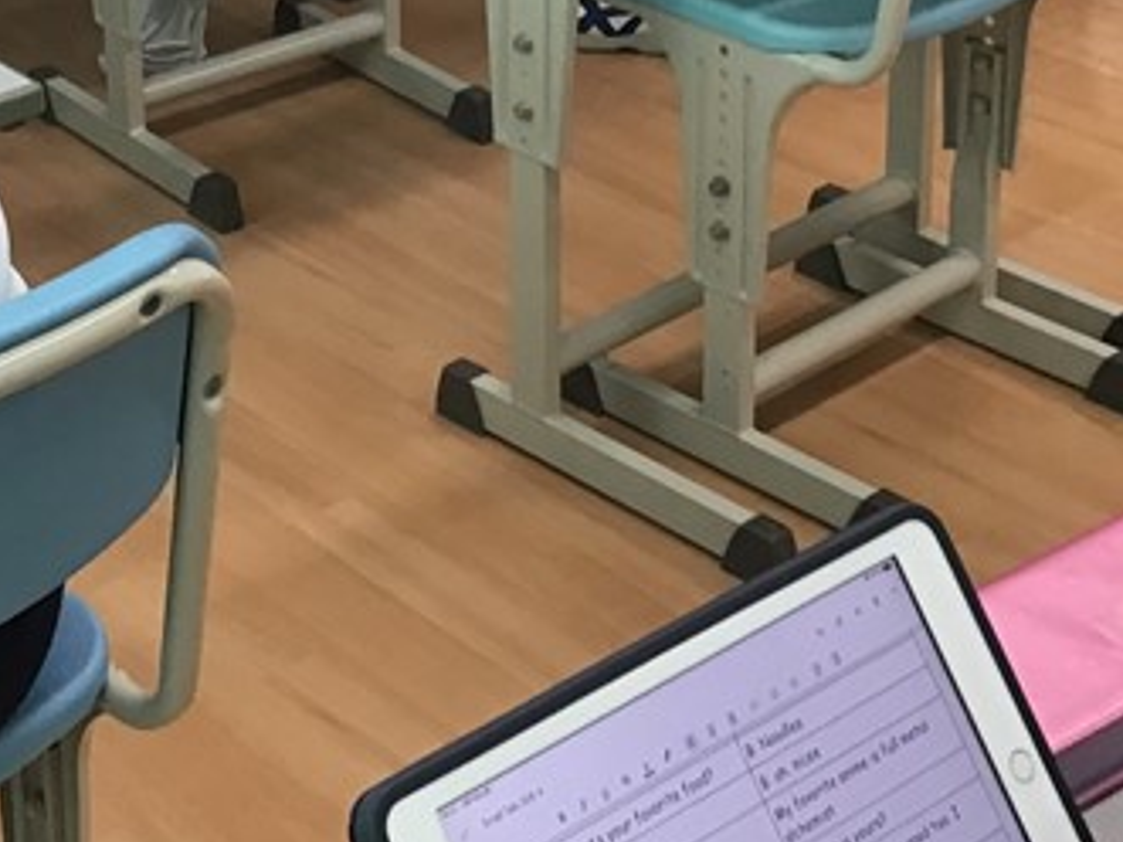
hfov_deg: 20.2
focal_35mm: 96
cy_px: -231
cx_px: 204
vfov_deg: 14.8
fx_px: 3113
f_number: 2.4
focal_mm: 3.3
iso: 50
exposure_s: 1/30
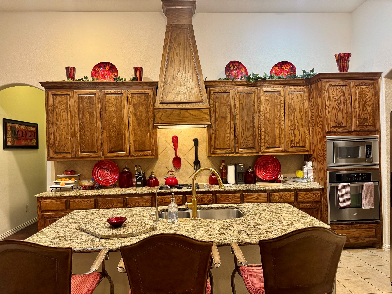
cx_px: 196
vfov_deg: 56.8
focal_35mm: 24
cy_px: 147
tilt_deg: -0.7
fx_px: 272
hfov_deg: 71.6
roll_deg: +0.7
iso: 250
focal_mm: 6.76
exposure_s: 1/60
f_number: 1.78
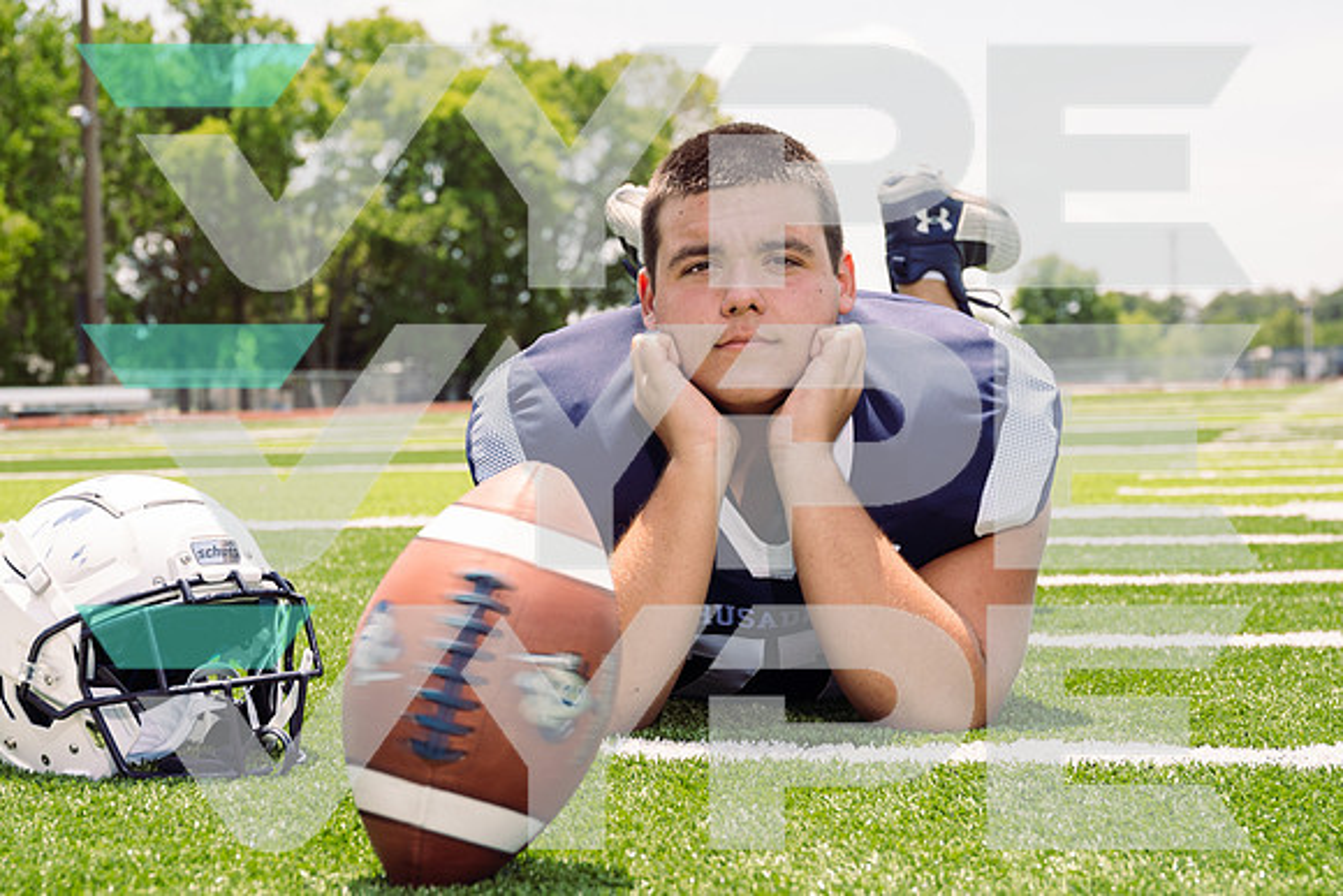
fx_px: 2547
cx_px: 641
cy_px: 404
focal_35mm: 68
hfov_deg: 29.5
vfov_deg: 19.9
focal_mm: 57
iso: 50
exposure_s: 1/250
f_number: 5.6
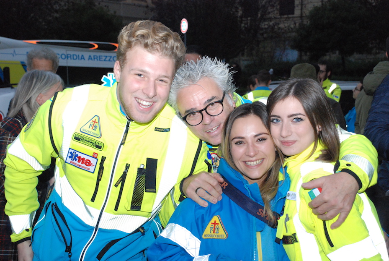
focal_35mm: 75
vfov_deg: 18.2
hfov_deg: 27.0
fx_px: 811
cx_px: 194
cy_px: 130
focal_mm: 50
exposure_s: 1/60
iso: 1600
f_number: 8
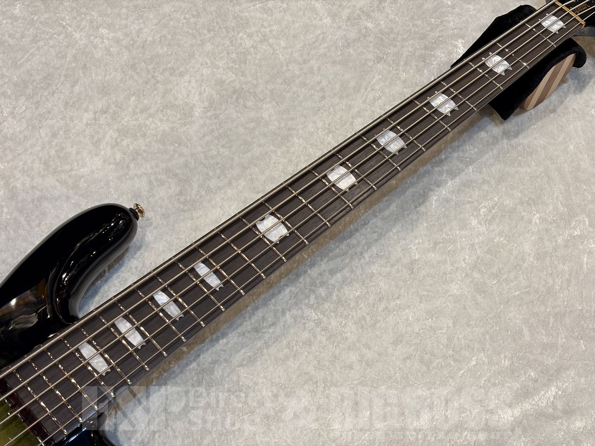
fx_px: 894
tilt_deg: -54.8
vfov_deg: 28.0
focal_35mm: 52
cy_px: 223
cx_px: 298
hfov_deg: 36.8
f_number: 1.6
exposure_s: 1/60
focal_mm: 5.96
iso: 50
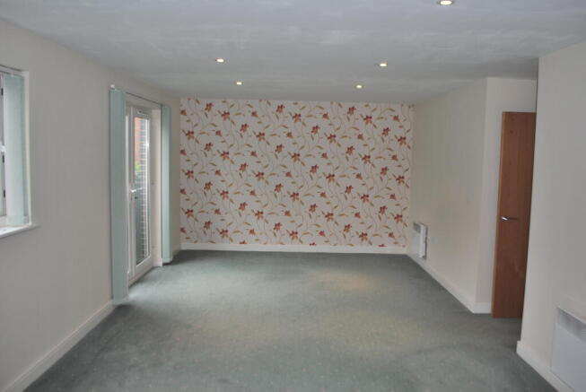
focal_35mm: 27
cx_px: 293
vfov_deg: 48.0
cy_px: 196
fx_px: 440
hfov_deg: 67.3
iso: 100
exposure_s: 1/60
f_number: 3.5
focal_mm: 18
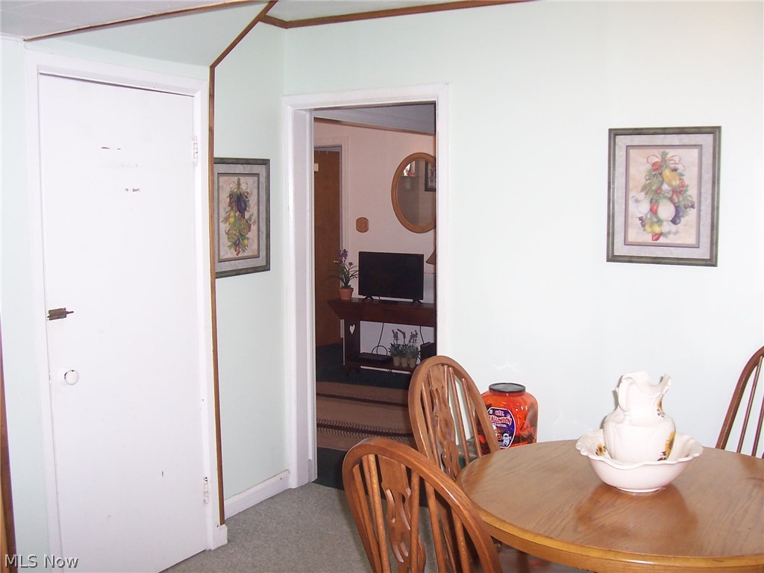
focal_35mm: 37
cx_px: 382
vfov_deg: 38.7
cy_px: 286
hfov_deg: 50.1
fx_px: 817
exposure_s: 1/60
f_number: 2.8
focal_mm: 5.6
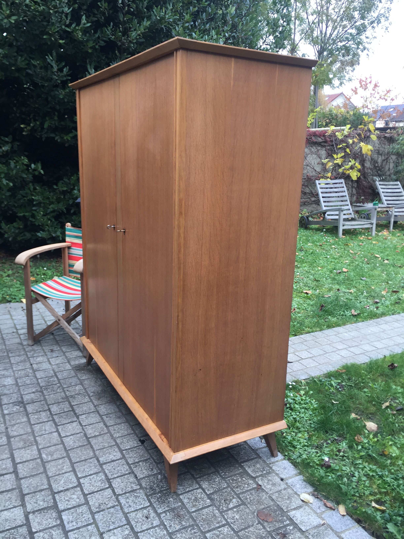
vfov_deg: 61.7
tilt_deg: -15.3
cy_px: 270
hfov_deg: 48.2
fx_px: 451
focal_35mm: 29
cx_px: 202
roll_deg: -0.1
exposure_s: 1/50
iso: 40
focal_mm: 4.15
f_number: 2.2
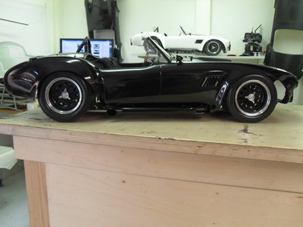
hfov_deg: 52.6
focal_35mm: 35
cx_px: 152
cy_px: 114
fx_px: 306
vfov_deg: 40.7
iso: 160
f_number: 2.8
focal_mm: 6.2
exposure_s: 1/30
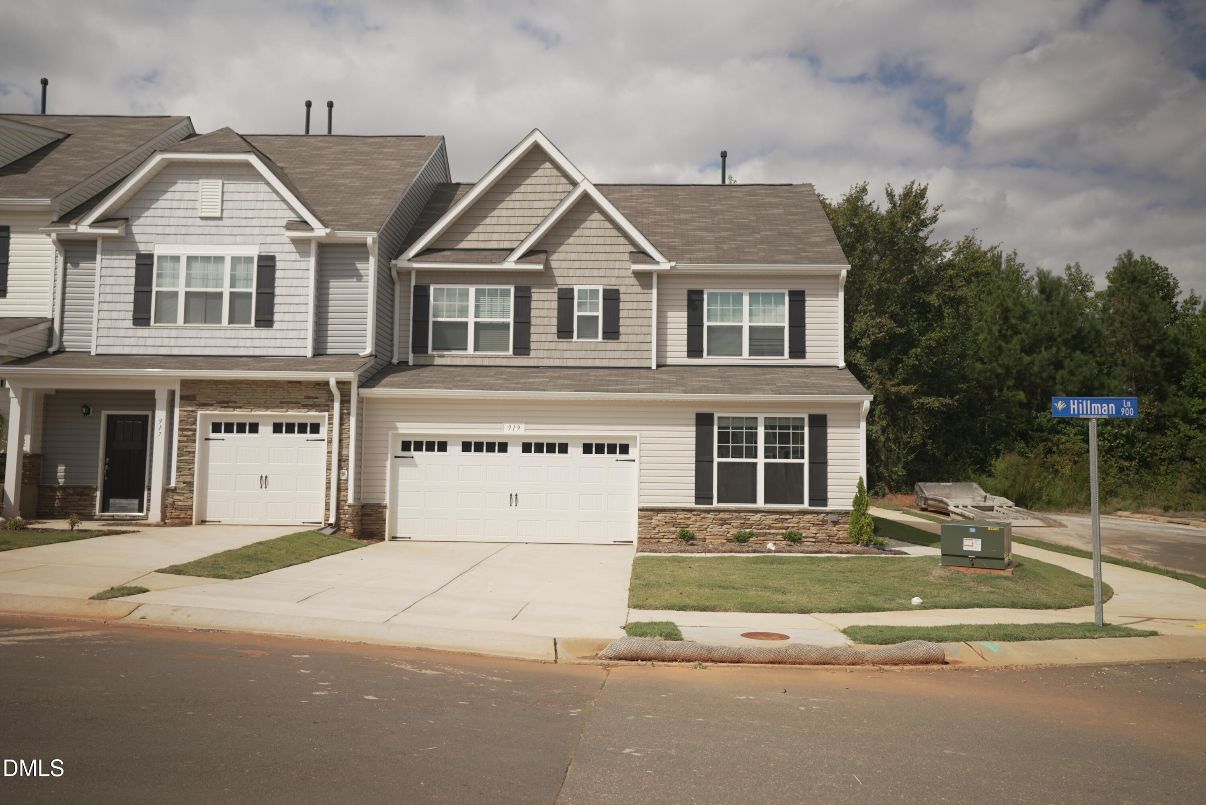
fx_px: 1039
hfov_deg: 60.3
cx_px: 603
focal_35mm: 31
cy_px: 402
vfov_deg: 42.4
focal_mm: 31
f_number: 2.8
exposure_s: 1/250
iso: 100
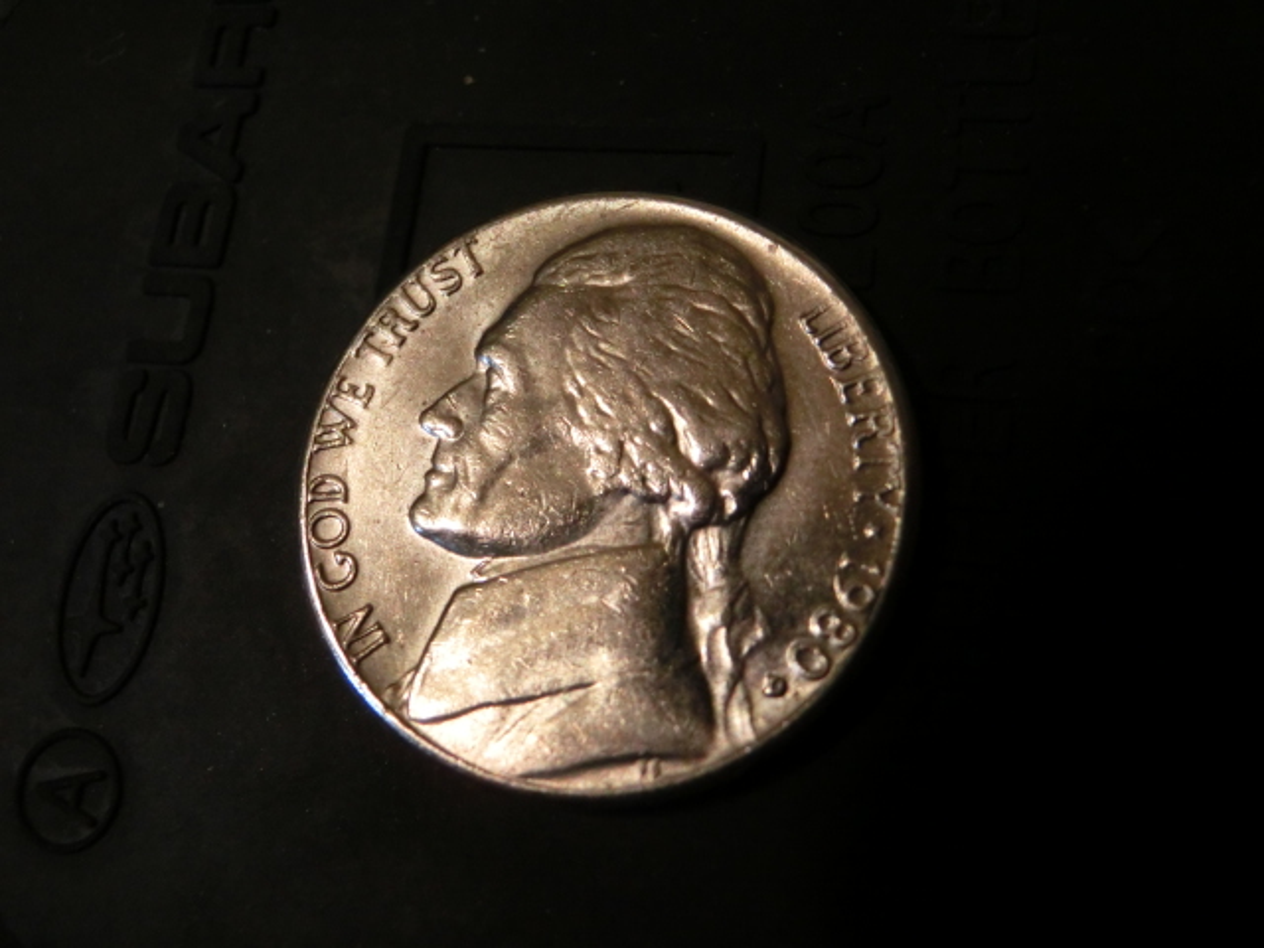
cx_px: 632
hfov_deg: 55.4
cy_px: 474
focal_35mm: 33
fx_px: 1205
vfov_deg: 42.9
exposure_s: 1/100
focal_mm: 5.93
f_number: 3.7
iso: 800
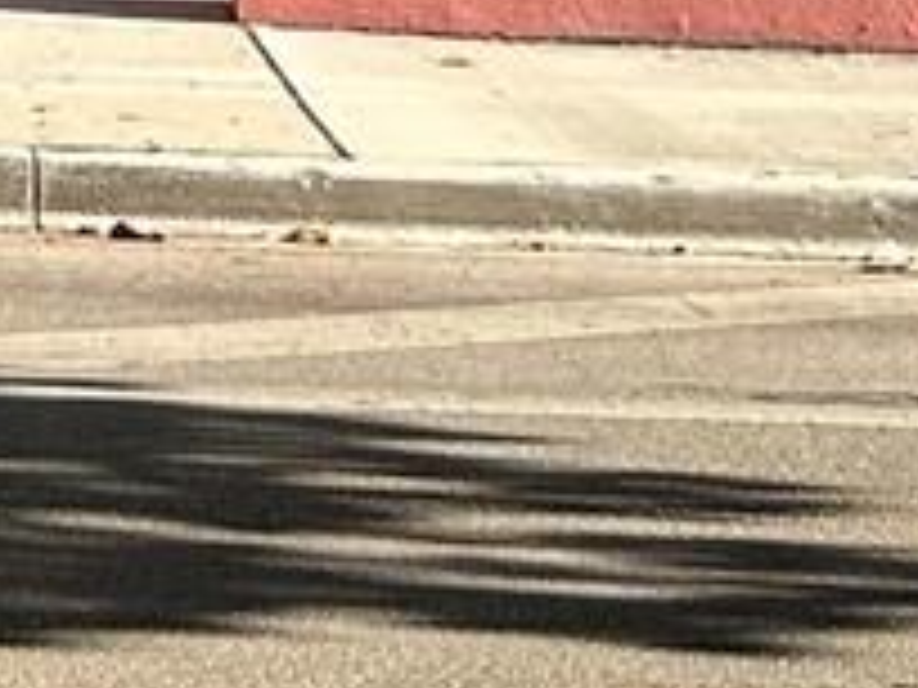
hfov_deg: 10.3
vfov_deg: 6.8
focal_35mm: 188
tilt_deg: +13.9
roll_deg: -1.9
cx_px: -315
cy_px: -1619
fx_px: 4986
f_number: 1.78
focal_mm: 6.86
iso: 80
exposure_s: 1/1241
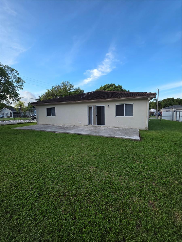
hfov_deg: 89.9
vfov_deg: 106.2
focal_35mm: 13
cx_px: 91
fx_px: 91
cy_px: 121
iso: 40
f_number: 1.9
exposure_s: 1/670
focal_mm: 2.2
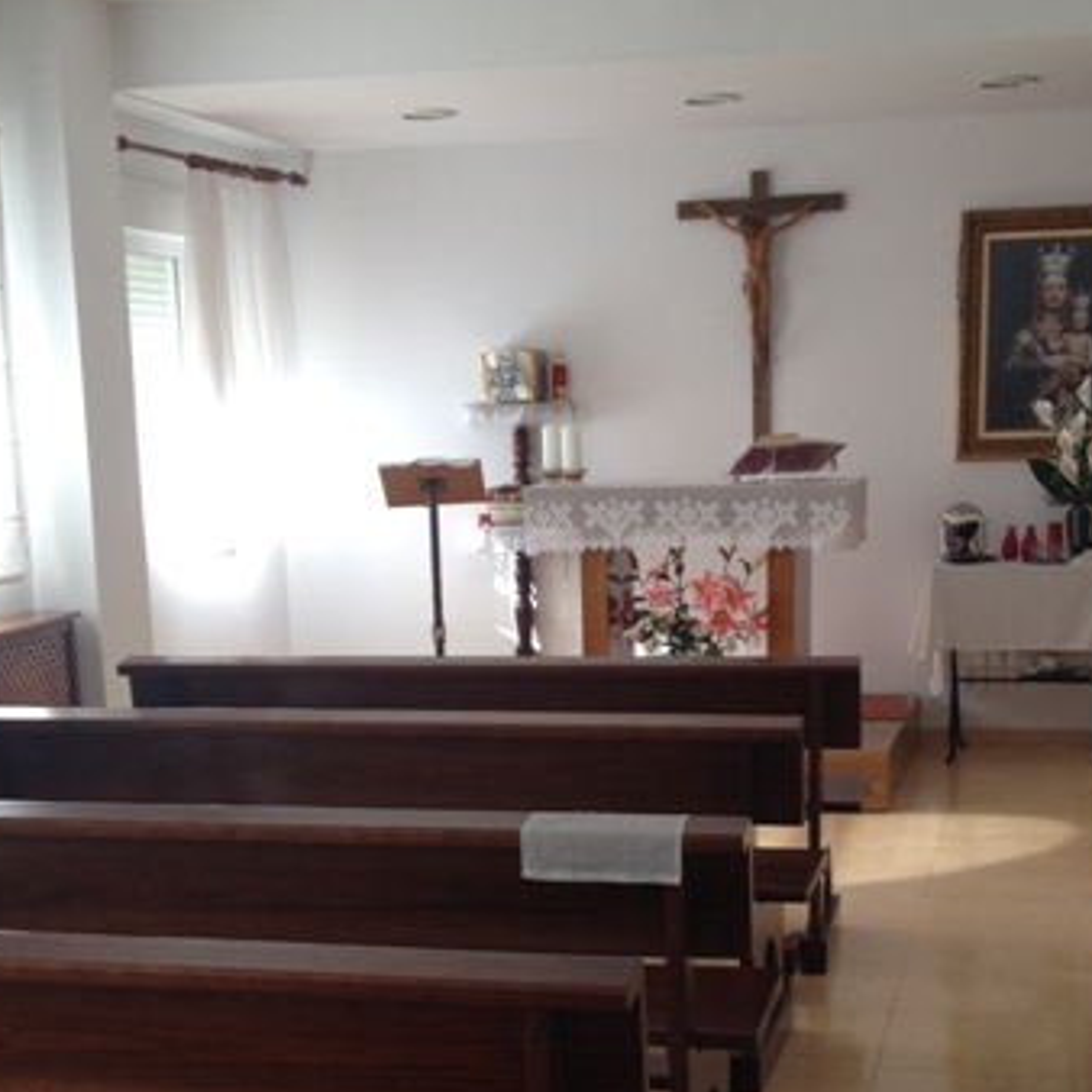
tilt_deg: -11.7
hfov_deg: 26.5
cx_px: 554
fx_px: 2320
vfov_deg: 26.1
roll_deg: +1.6
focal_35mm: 65
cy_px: 858
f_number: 2.4
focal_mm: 4.28
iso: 50
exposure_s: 1/137
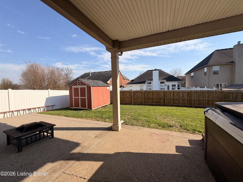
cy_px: 91
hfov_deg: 102.1
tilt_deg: -2.1
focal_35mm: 14
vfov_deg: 85.7
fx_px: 98
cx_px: 122
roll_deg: +1.4
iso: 20
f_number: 2.2
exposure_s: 1/770
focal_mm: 2.22
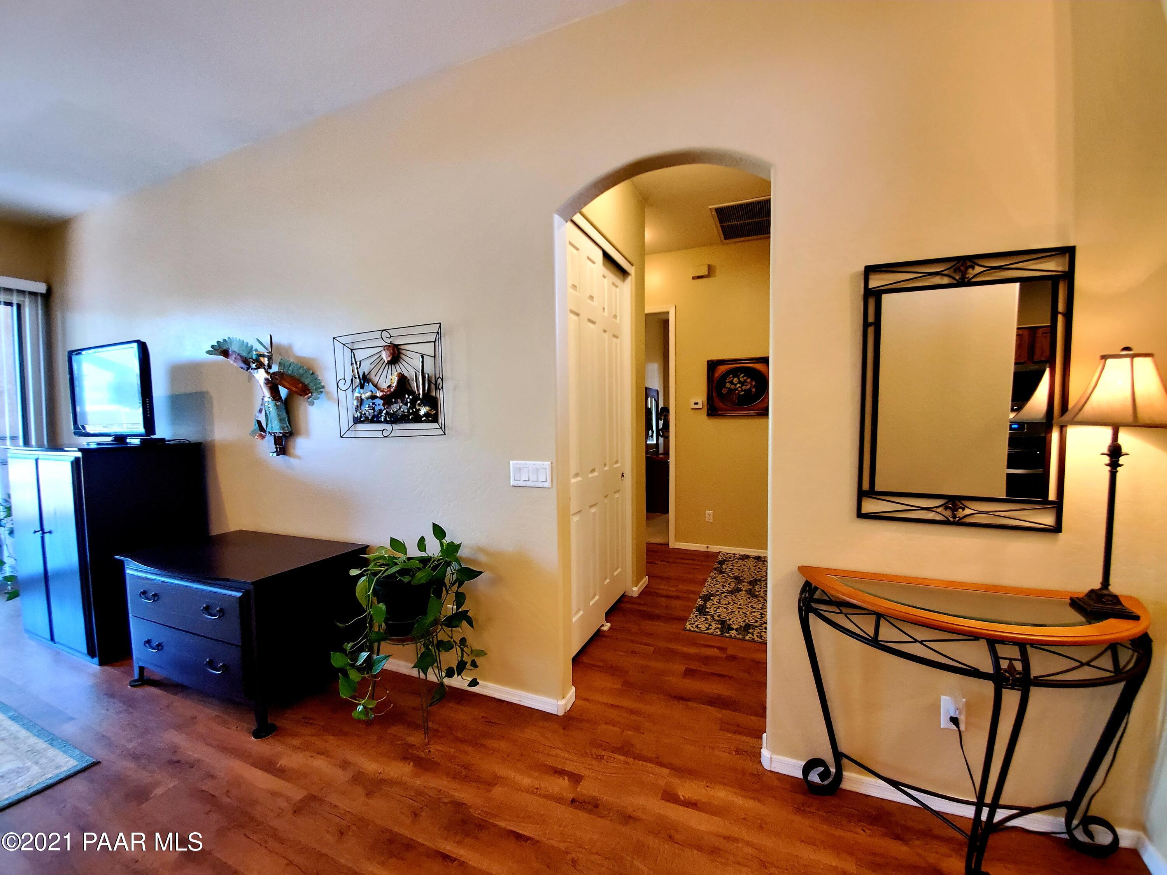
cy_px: 438
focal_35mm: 13
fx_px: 438
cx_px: 584
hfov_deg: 106.2
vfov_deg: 89.9
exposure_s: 1/39.1
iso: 500
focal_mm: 1.8
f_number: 2.2
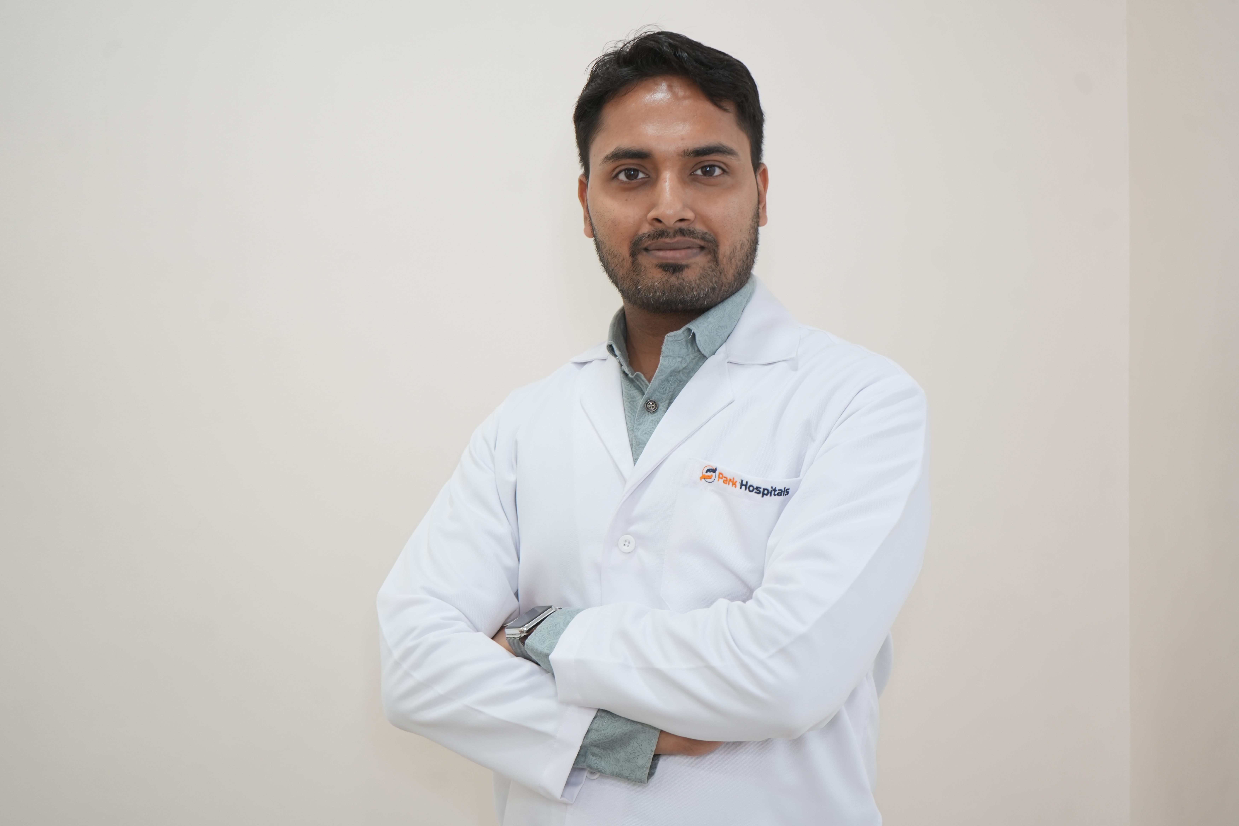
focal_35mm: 45
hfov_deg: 43.6
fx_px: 1549
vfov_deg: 29.9
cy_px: 413
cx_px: 620
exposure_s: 1/50
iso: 320
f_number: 4.5
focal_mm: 45
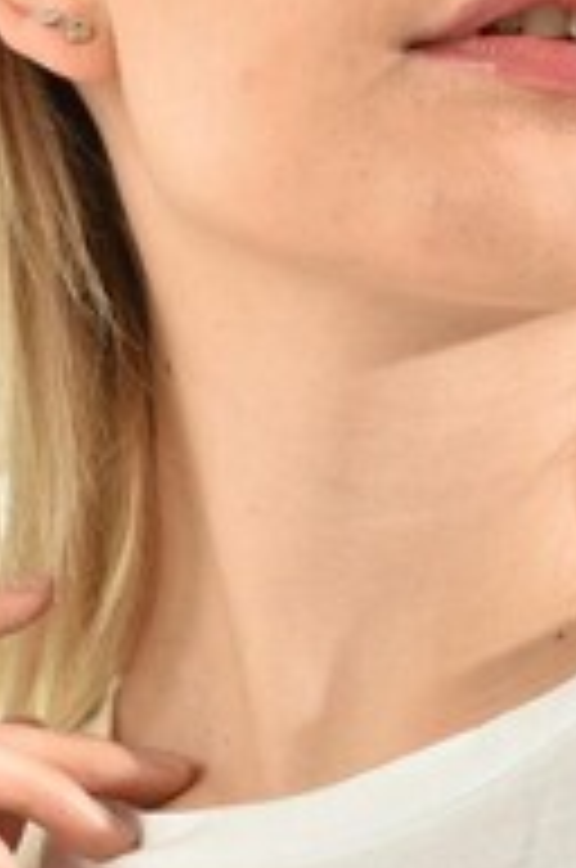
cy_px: 598
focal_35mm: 148
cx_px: 418
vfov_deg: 13.9
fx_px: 3565
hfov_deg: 9.2
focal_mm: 38
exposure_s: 1/160
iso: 100
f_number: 7.1
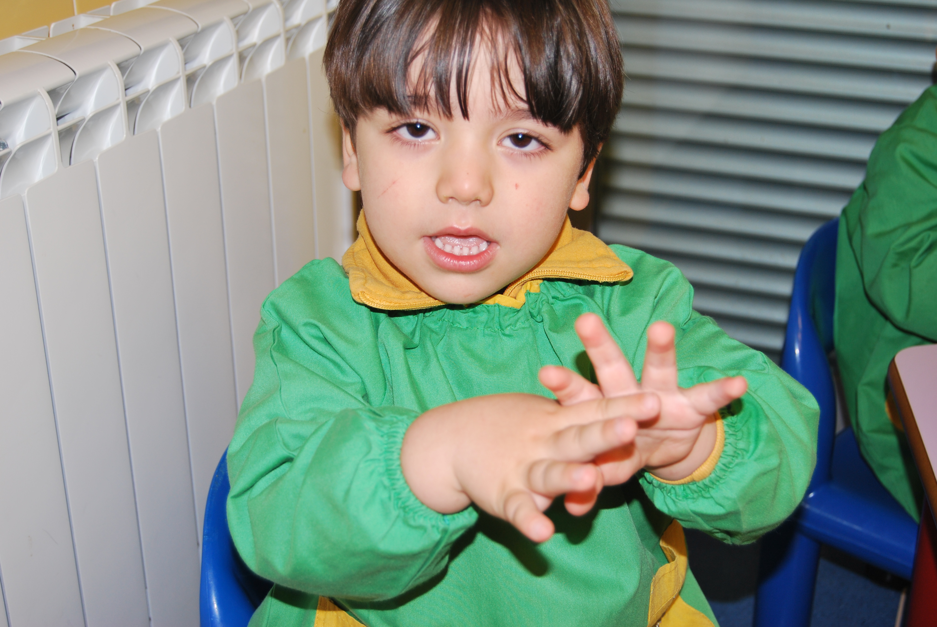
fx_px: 1368
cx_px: 468
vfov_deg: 25.8
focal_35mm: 52
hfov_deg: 37.8
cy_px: 314
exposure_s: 1/60
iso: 200
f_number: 4.8
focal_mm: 35
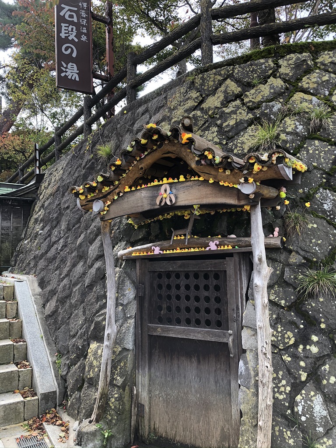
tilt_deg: +7.9
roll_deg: +3.0
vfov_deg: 63.4
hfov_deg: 49.7
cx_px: 168
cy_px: 224
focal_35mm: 28
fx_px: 362
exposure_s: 1/316
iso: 20
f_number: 1.8
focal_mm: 3.99
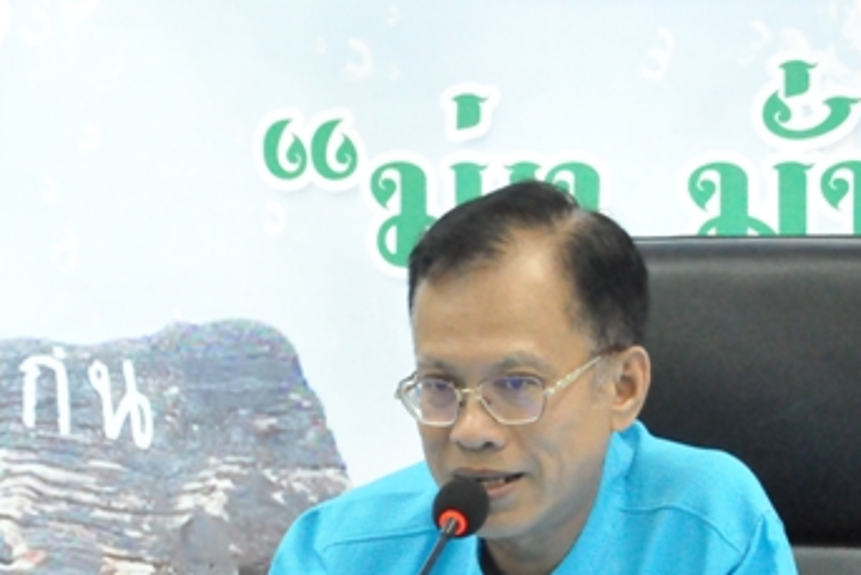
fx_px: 7033
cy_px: 516
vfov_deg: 4.7
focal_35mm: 294
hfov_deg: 7.0
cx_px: 321
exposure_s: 1/125
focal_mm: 105
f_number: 9
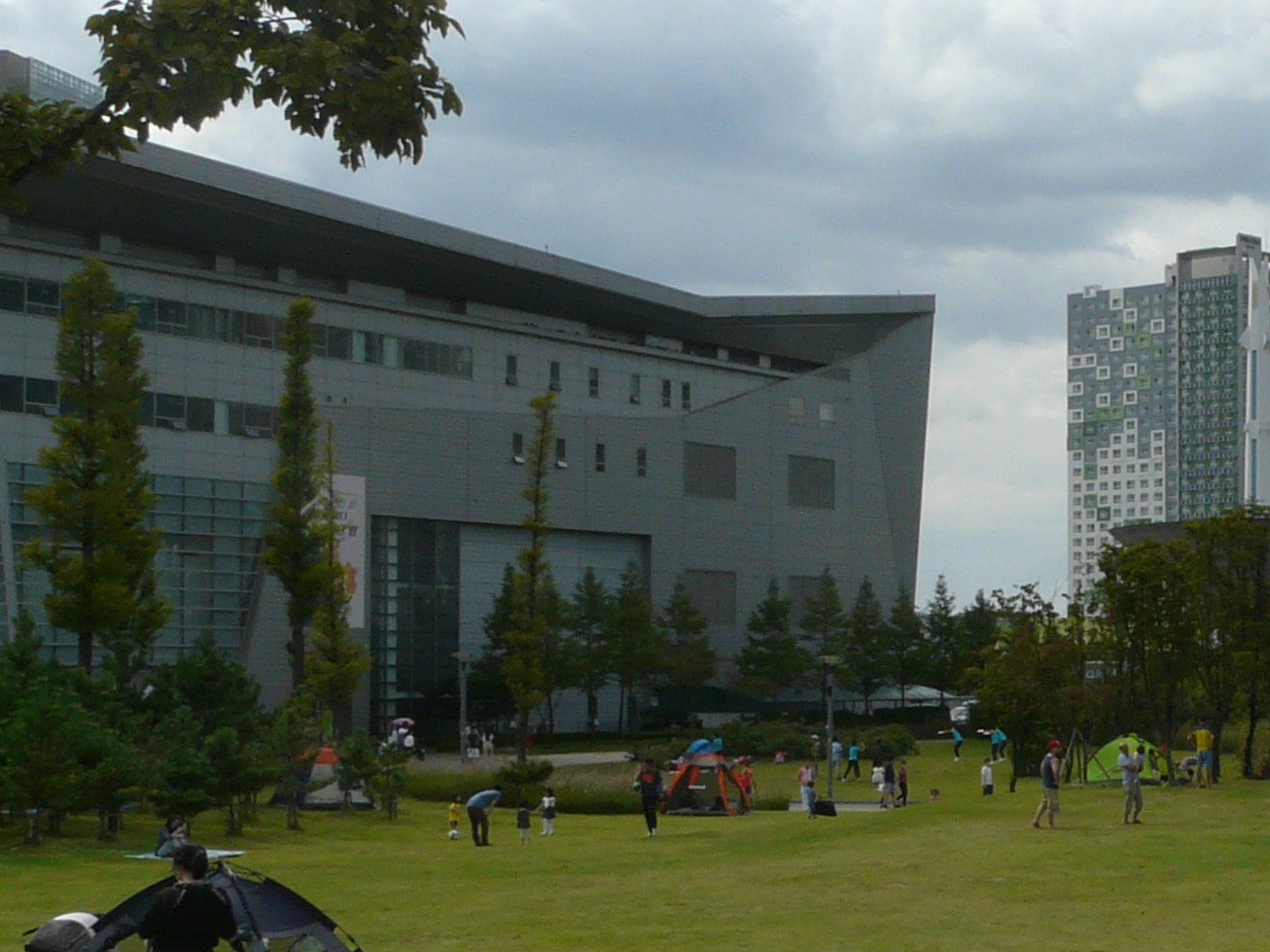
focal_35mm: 70
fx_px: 2568
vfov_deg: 21.0
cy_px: 551
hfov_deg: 25.5
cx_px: 1437
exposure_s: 1/500
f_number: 6.3
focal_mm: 4.6
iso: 100
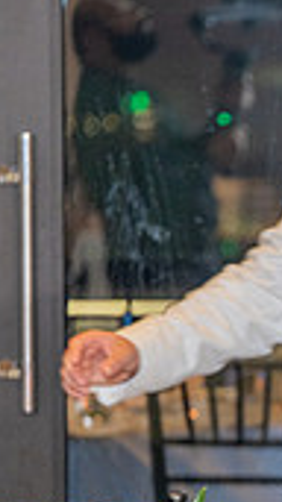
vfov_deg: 8.6
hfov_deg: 4.7
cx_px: 682
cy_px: 401
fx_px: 3315
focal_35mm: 249
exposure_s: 1/125
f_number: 2.8
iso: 1000
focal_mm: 70
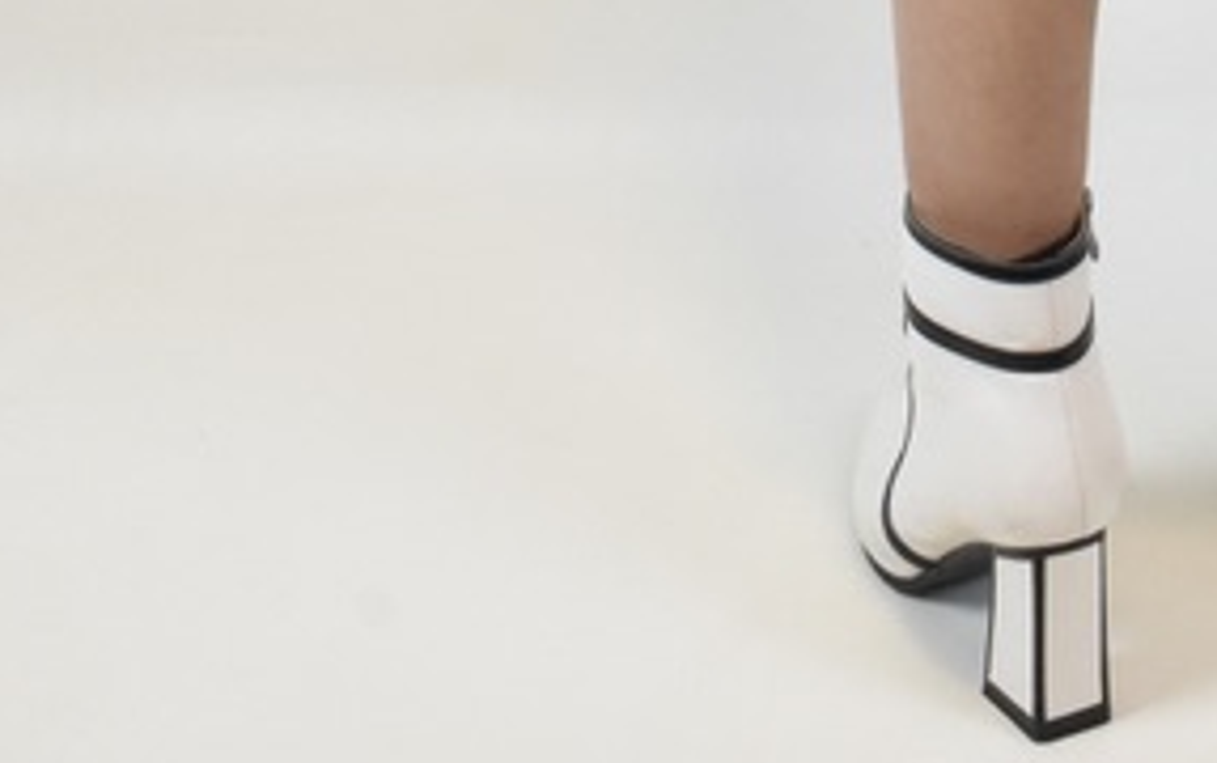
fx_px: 4413
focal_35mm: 133
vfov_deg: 8.6
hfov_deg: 15.3
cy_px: -1344
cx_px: 1293
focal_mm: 23
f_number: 16
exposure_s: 1/25
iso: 1600
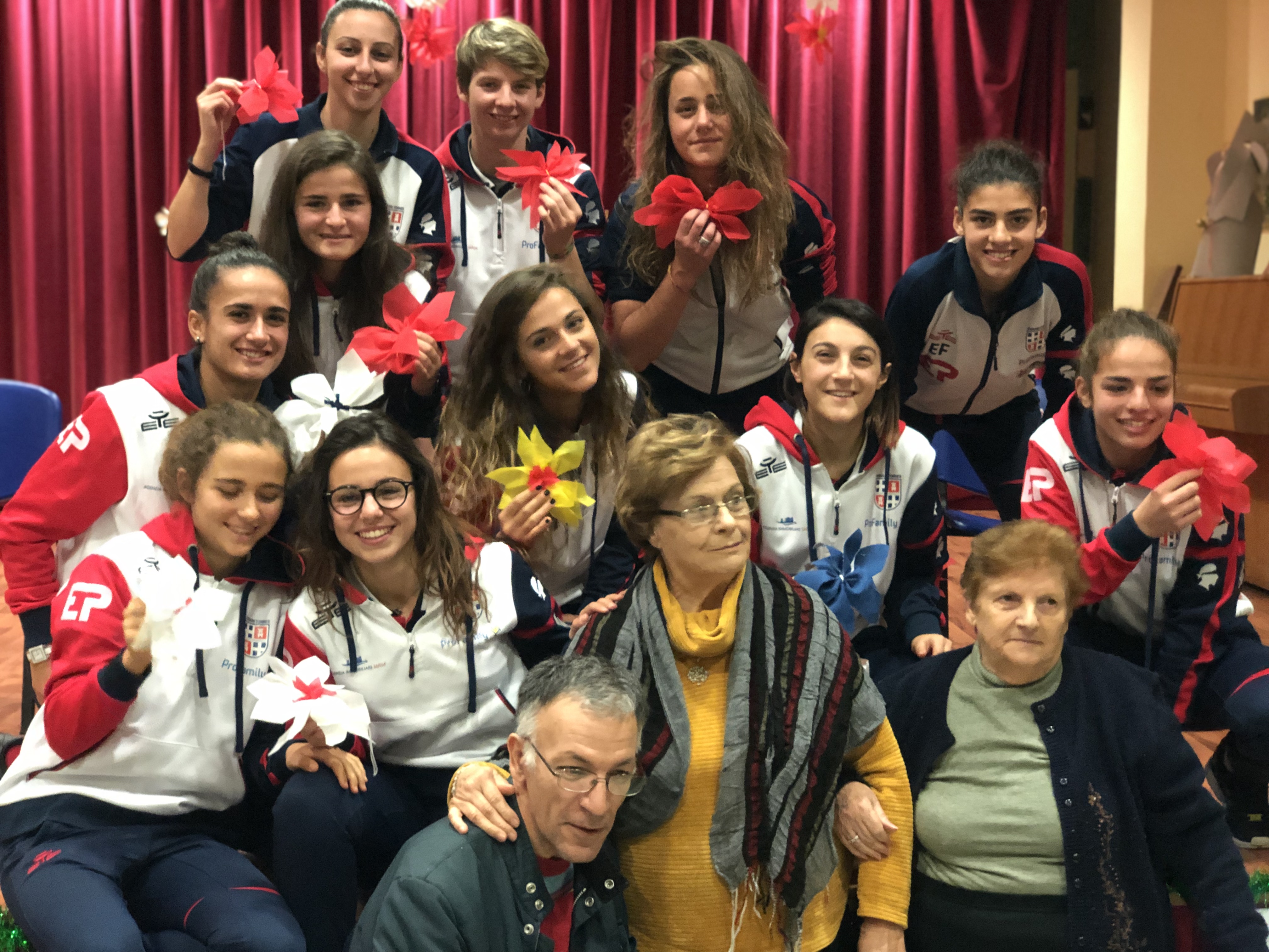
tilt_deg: -4.6
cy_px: 476
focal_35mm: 52
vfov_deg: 28.0
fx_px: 1906
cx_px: 634
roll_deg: +0.9
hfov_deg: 36.8
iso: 200
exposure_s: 1/8
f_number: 2.4
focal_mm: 6
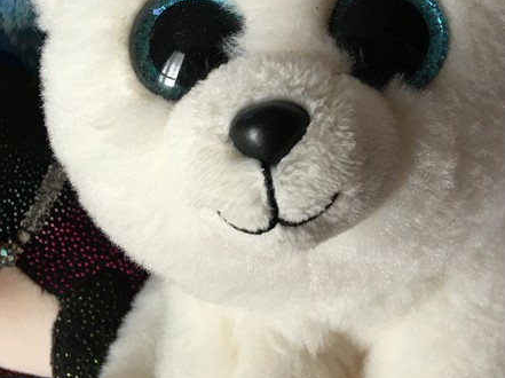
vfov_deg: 18.4
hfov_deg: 24.3
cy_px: 46
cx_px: 411
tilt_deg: -57.1
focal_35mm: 79
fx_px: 1152
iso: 25
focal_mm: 4.15
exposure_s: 1/30
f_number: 2.2
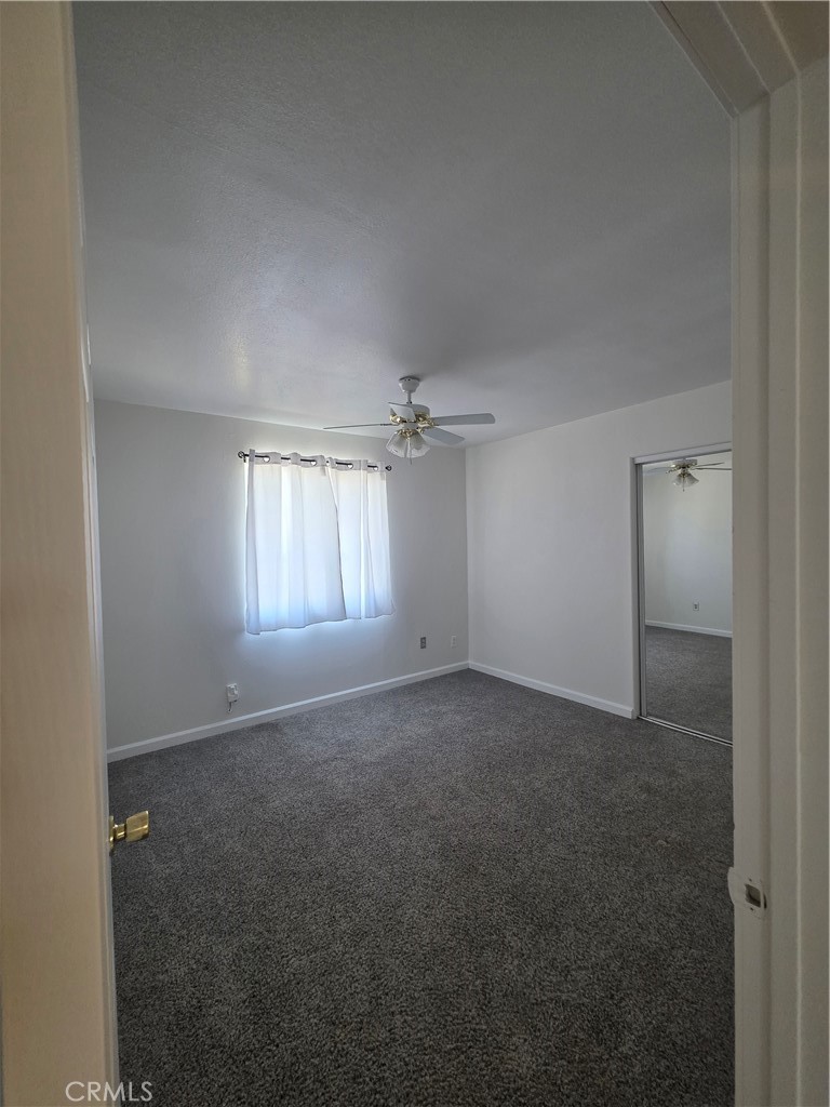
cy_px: 554
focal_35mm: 13
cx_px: 415
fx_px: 416
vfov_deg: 106.2
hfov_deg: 89.9
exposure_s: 1/120
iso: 200
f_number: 1.9
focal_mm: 2.2
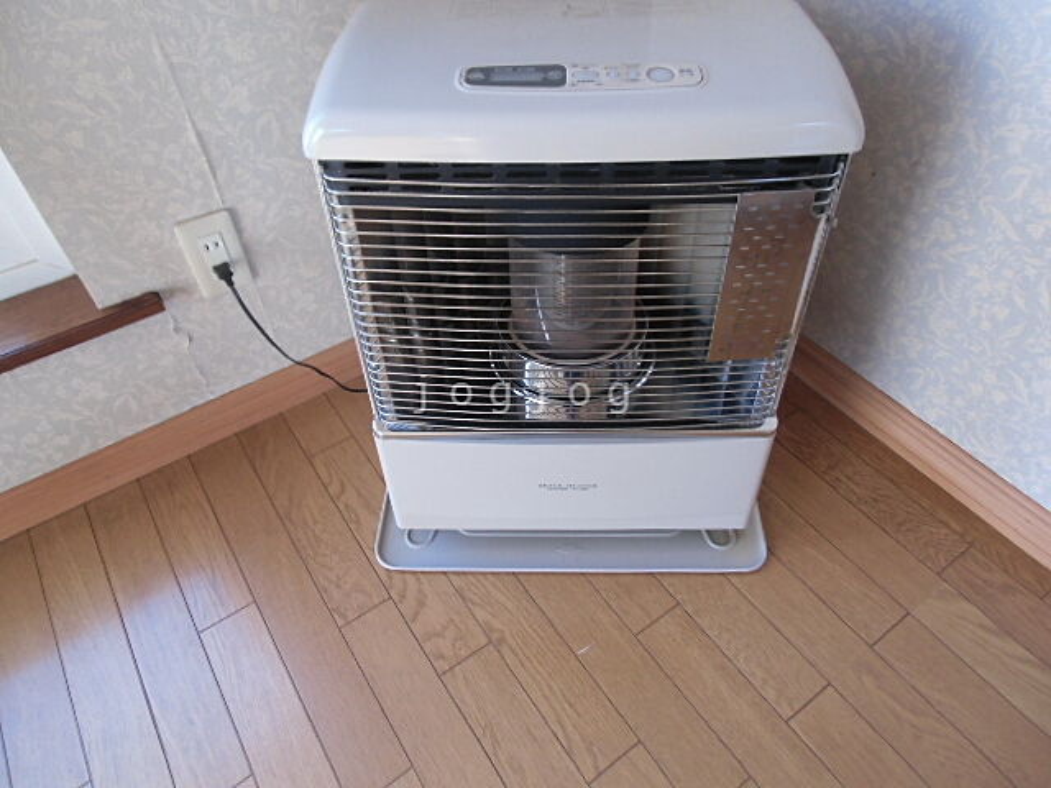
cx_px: 526
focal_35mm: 24
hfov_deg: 71.6
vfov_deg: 56.8
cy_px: 394
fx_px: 729
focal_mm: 4.24
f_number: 3
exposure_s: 1/60
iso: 200
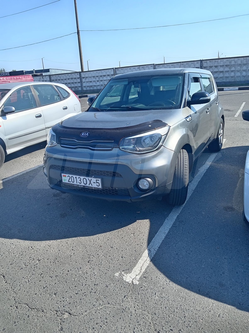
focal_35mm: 27
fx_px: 259
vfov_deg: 65.3
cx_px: 124
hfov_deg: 51.4
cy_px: 166
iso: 102
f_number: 1.8
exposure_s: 1/284
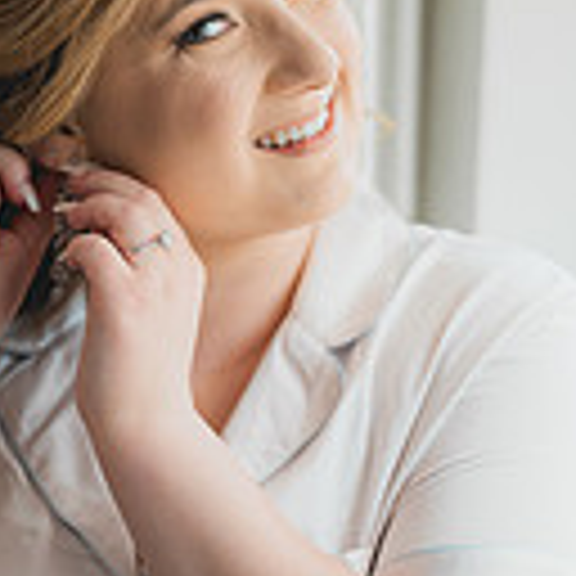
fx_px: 2805
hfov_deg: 11.7
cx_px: 184
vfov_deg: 11.7
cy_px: 342
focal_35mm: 149
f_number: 1.2
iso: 400
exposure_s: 1/800
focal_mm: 50
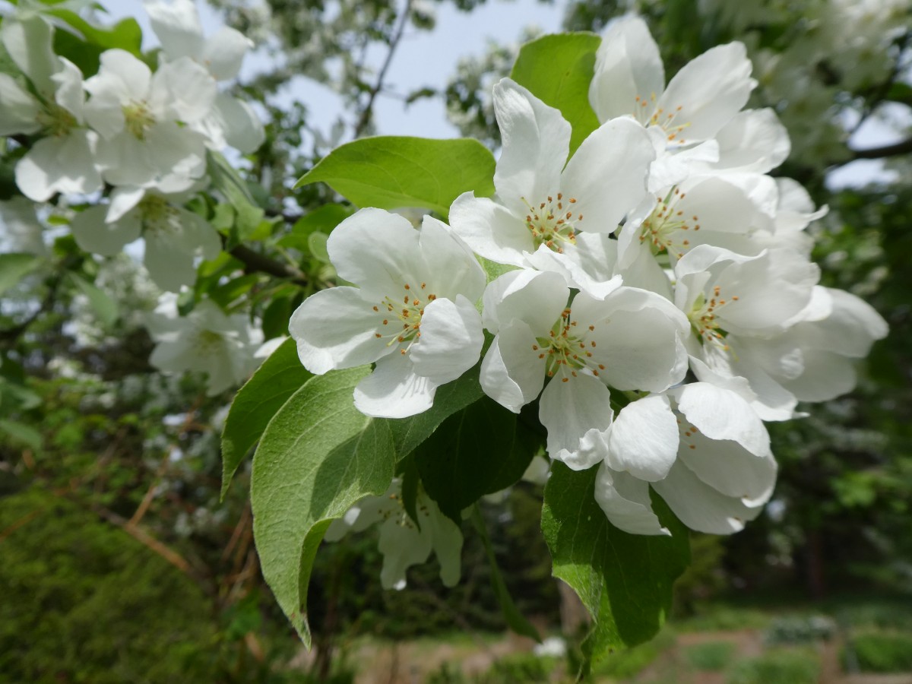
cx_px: 456
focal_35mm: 24
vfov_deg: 56.8
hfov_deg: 71.6
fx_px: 632
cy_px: 342
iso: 80
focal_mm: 4.3
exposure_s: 1/800
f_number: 3.3
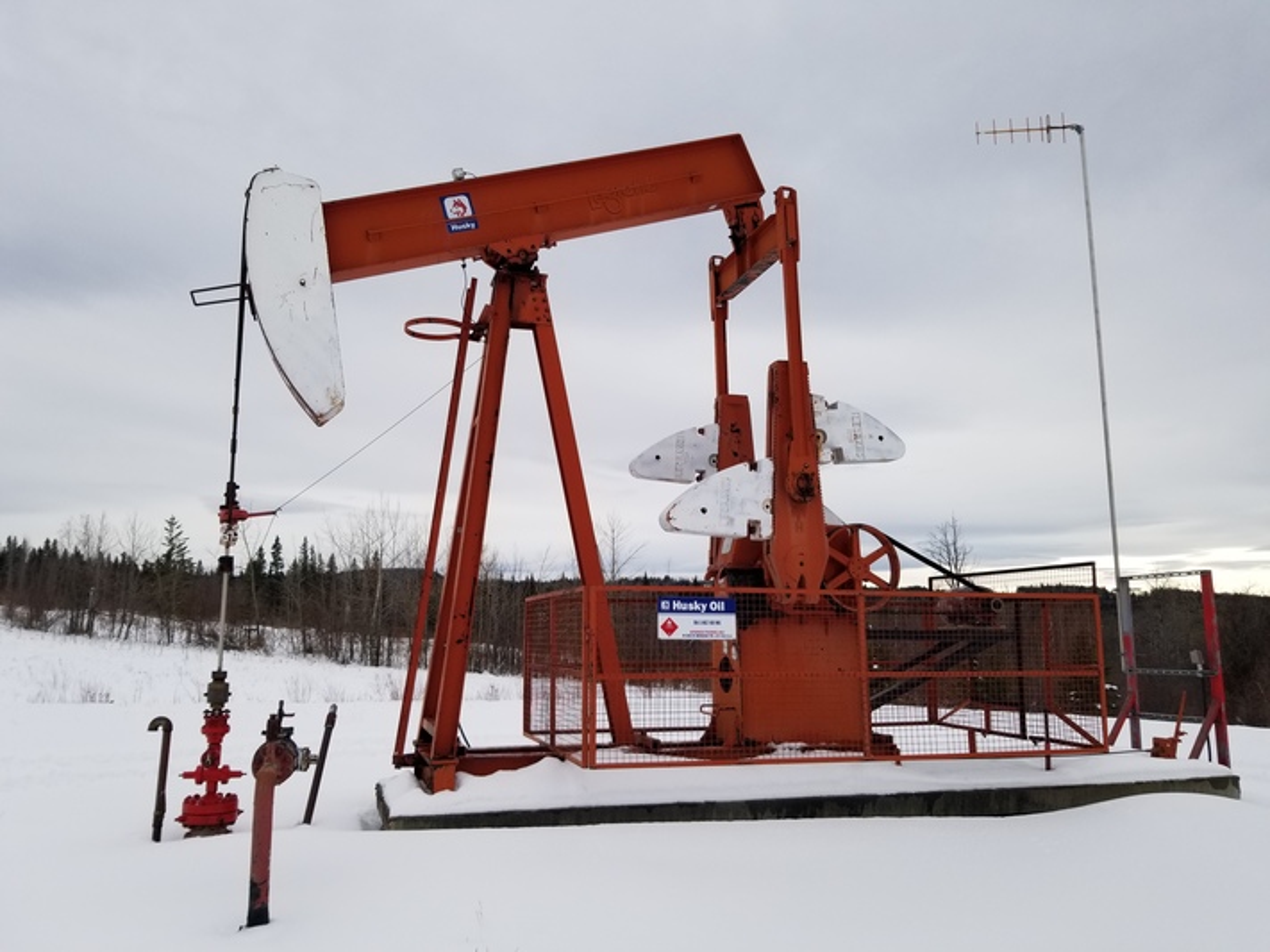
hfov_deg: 67.3
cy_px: 476
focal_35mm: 26
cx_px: 635
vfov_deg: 53.0
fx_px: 954
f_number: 1.7
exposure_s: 1/460
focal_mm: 4.25
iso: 50
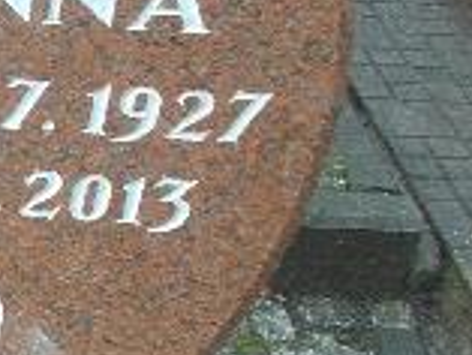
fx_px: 1446
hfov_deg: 15.7
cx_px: -388
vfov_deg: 14.0
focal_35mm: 106
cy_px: 171
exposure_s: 1/50
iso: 80
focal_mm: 4.6
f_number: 3.2
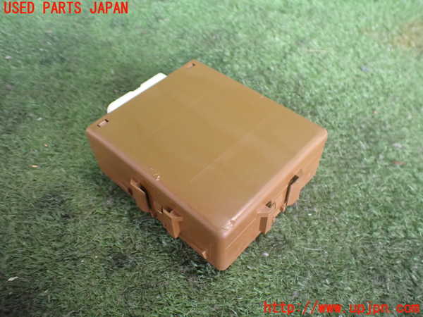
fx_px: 367
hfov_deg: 60.0
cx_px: 212
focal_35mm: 30
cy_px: 158
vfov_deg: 46.8
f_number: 2.3
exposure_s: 1/80
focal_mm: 5.4
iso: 800
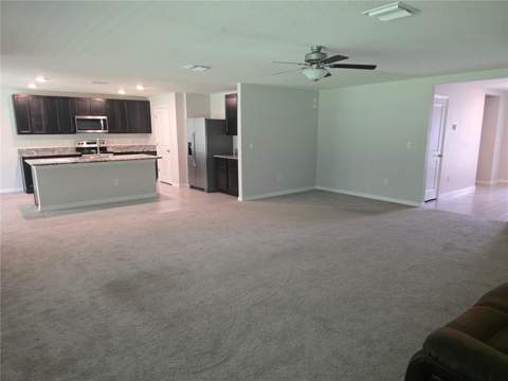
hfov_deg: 73.9
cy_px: 190
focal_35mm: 23
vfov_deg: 58.9
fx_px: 338
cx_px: 254
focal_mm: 6.3
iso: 640
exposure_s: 1/120
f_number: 1.7
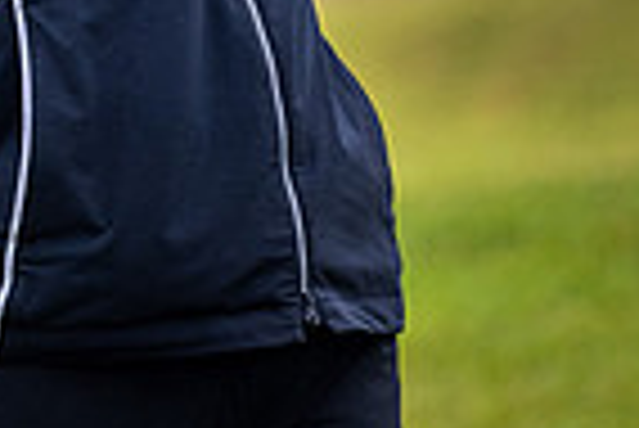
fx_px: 21712
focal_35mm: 1222
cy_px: -403
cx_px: -418
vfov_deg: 1.1
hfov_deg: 1.7
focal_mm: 300
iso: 320
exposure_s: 1/800
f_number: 4.5
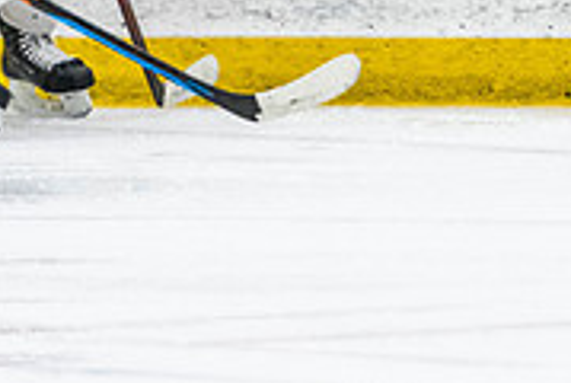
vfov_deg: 1.3
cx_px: 107
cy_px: -308
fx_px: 16825
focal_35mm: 1059
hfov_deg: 1.9
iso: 3200
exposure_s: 1/640
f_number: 2.8
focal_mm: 190
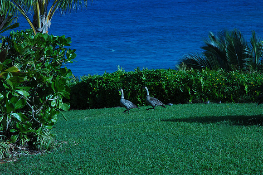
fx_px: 767
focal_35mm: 105
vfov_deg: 13.0
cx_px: 132
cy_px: 88
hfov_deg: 19.5
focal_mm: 70
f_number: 29
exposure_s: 1/160
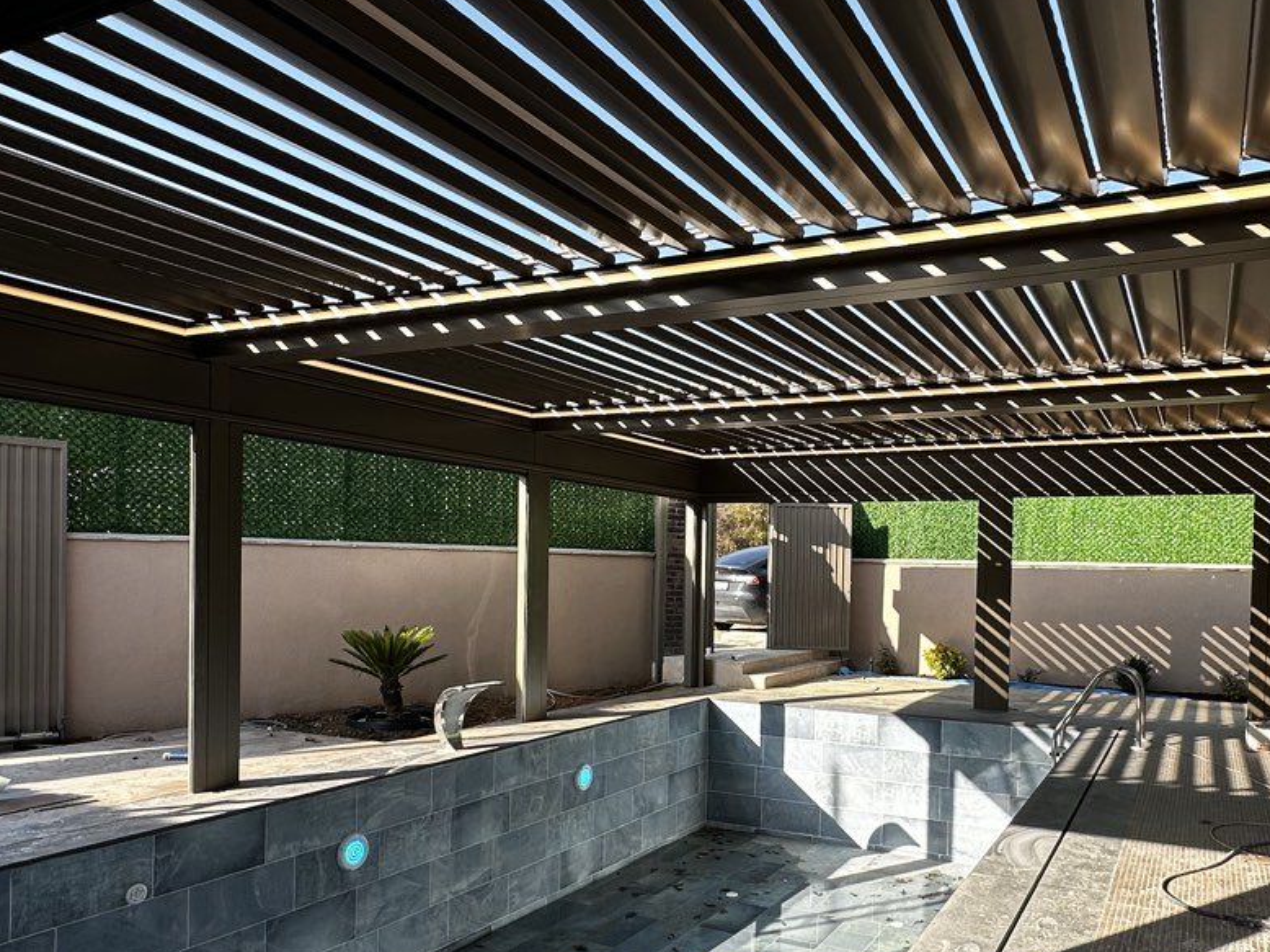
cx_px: 751
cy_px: 584
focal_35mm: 27
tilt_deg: -0.7
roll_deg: -1.3
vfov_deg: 50.9
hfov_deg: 64.8
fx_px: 990
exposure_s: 1/355
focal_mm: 2.22
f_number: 2.2
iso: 40
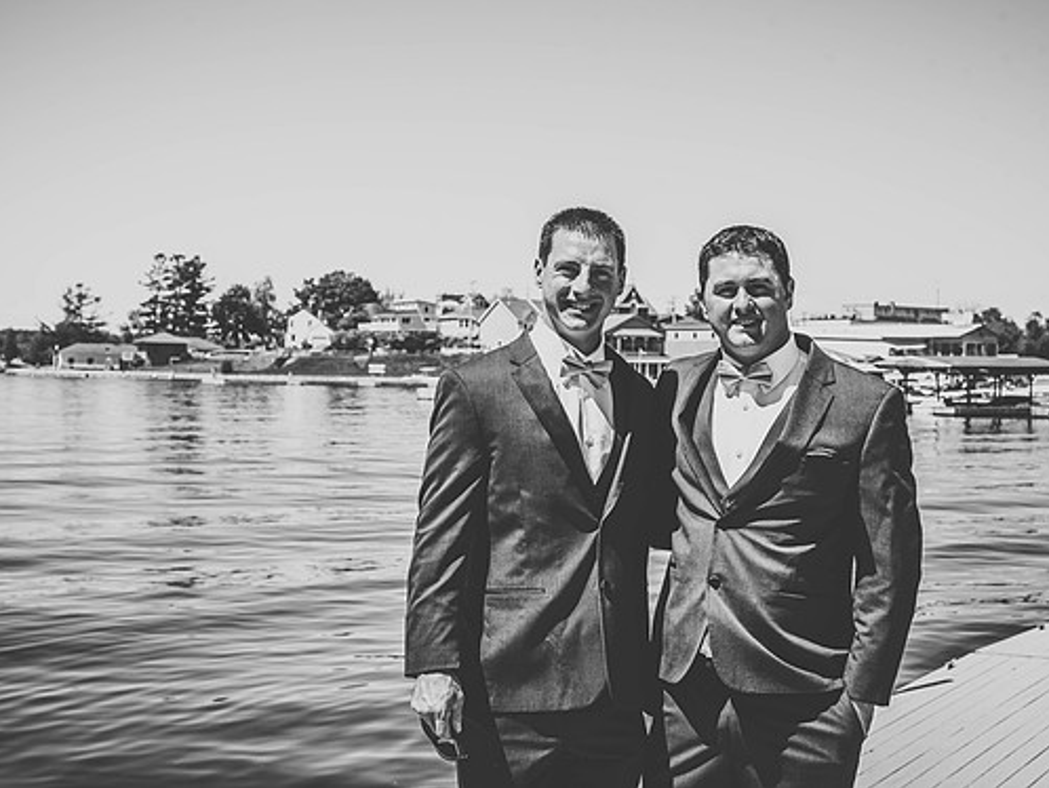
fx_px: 1698
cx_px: 541
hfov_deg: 34.3
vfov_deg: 26.1
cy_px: 382
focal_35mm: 56
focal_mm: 50
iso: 125
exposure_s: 1/500
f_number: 7.1
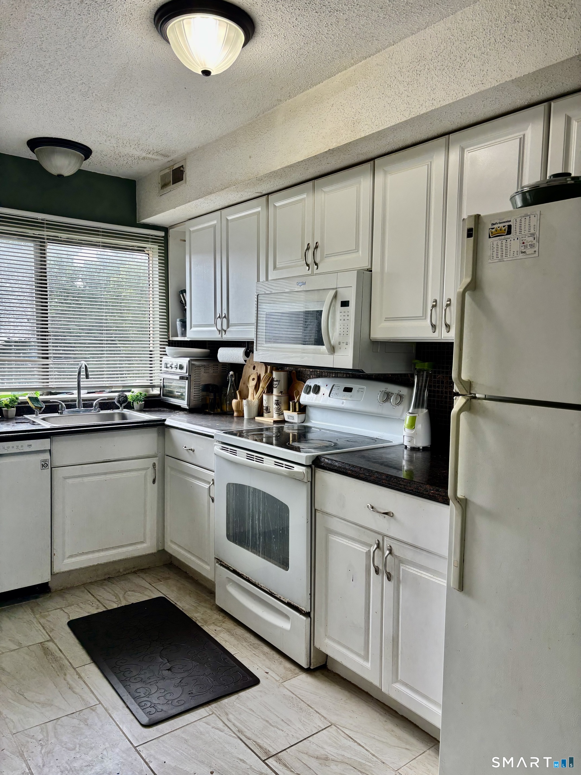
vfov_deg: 67.3
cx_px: 290
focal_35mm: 26
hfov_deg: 53.1
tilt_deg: -5.3
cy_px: 388
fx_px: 582
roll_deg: +0.6
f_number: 1.6
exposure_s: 1/120
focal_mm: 5.96
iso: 50
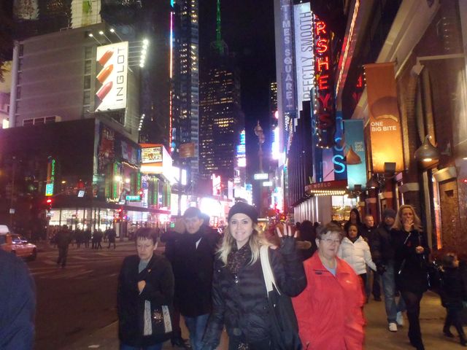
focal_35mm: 28
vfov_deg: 49.7
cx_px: 234
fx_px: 378
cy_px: 175
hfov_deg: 63.4
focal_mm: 5
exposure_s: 1/30
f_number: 3.9
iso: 800
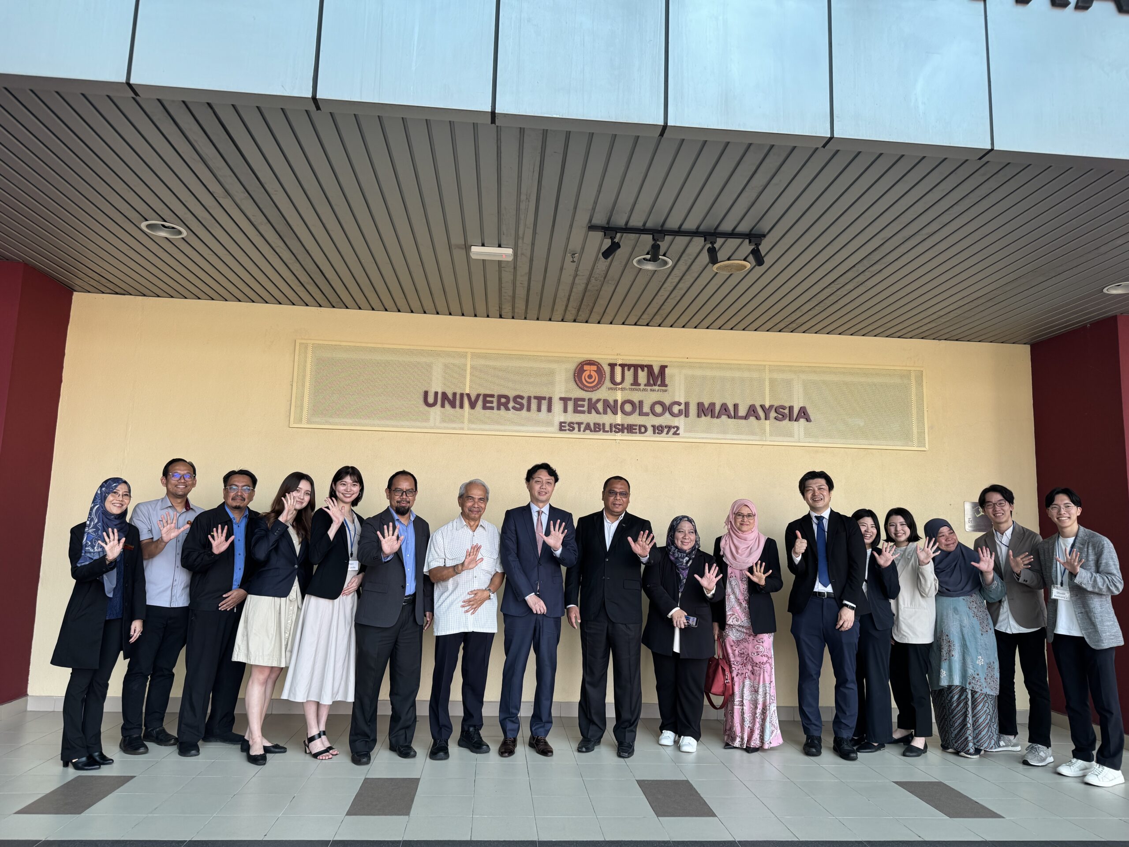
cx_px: 564
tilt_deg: +8.3
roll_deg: -1.4
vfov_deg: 56.8
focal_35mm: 24
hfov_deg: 71.6
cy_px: 424
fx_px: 783
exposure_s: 1/245
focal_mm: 6.76
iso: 64
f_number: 1.78
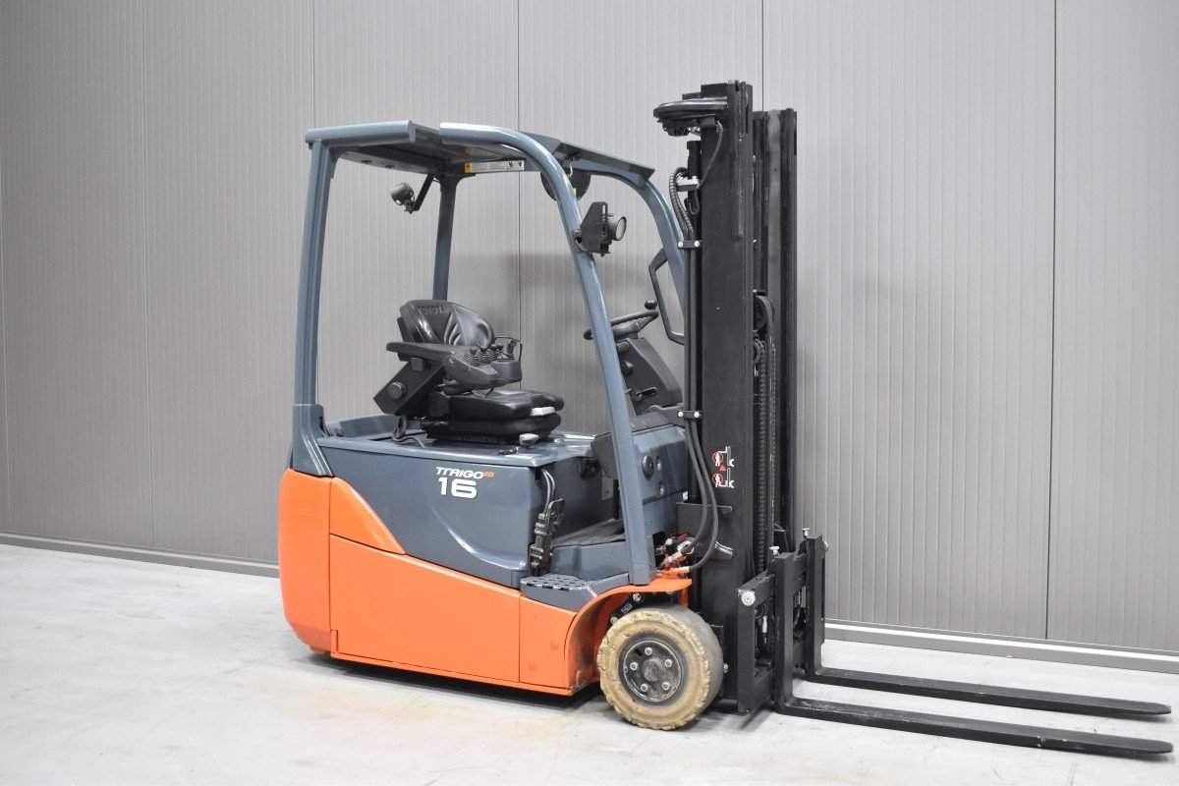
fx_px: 1179
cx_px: 590
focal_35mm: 36
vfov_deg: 36.9
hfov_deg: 53.1
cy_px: 393
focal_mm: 24
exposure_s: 1/30
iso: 1600
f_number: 4
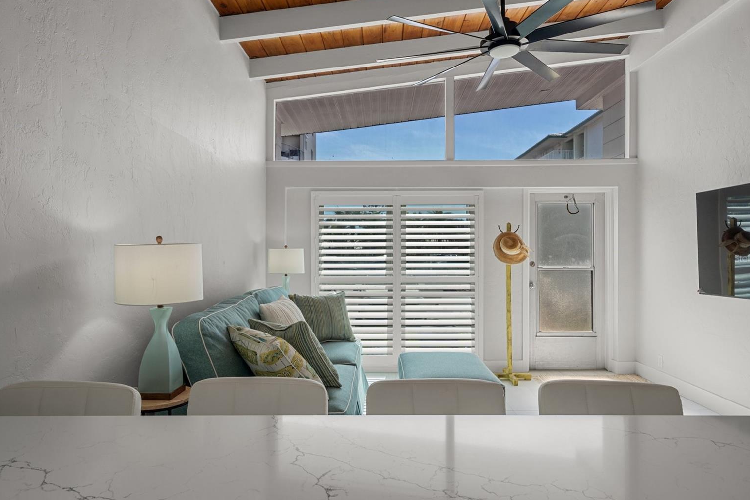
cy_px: 258
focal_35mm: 21
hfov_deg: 81.2
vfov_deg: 59.4
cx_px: 384
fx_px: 437
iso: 250
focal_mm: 20
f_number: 9
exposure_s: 1/40
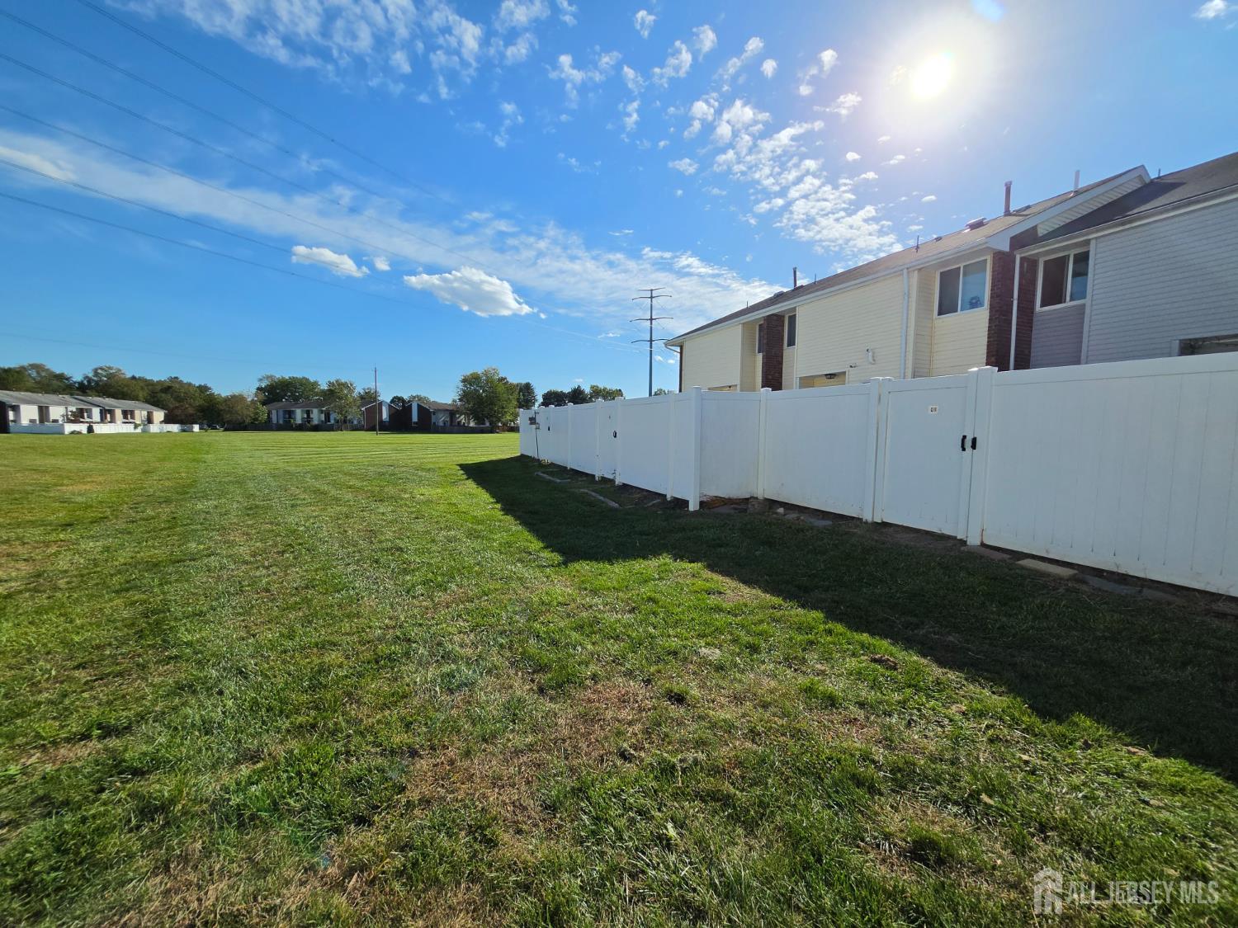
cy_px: 464
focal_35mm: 13
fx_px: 465
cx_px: 619
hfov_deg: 106.2
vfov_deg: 89.9
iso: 50
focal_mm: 1.7
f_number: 2.2
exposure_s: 1/4896
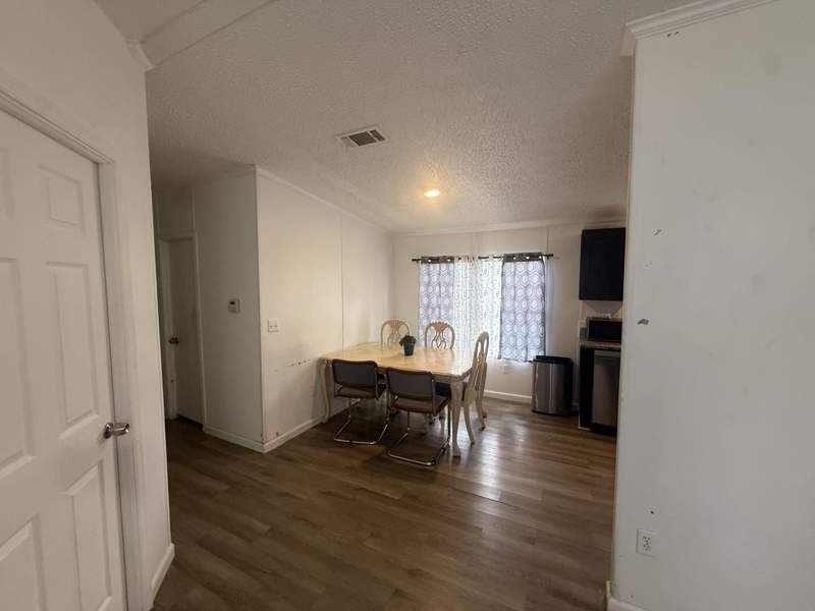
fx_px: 330
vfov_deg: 85.7
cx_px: 408
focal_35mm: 14
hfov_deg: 102.1
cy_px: 306
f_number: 2.2
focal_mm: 2.22
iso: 250
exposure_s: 1/120
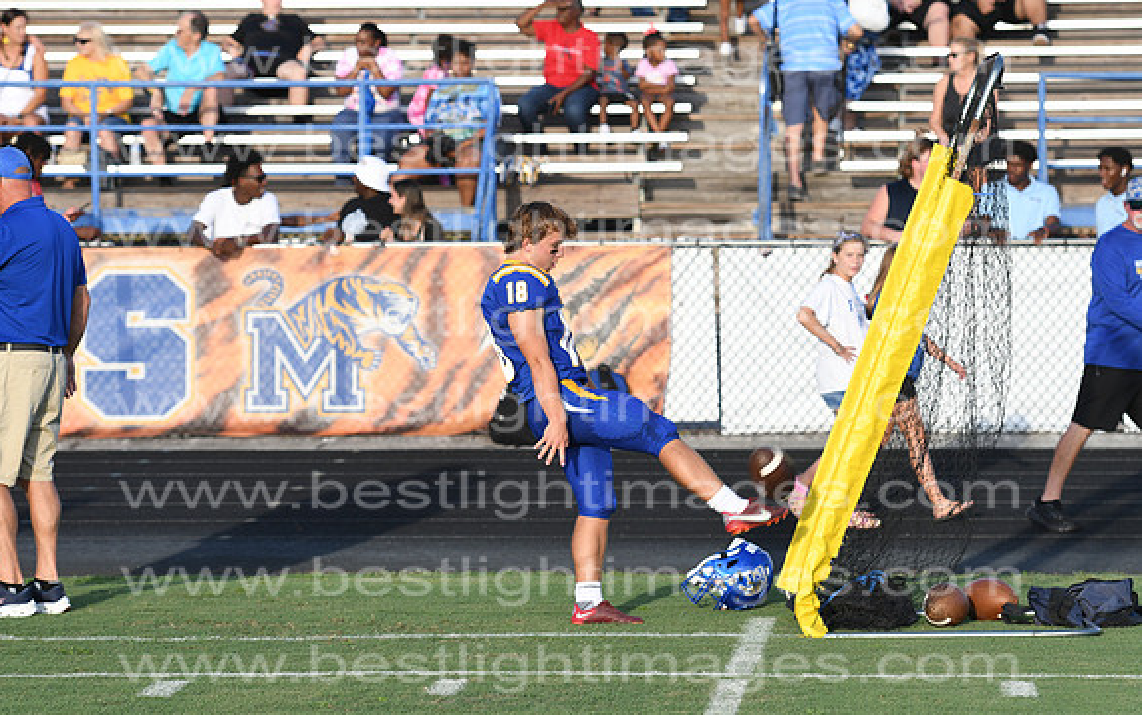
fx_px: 5761
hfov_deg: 11.3
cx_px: 570
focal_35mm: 185
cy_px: 364
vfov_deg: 7.1
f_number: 5.6
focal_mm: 120
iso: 110
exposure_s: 1/500
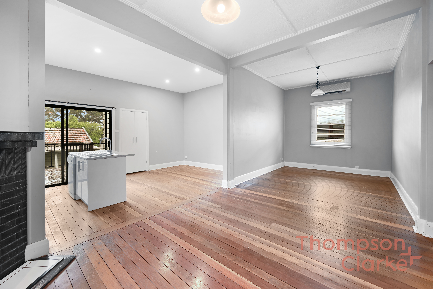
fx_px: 168
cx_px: 216
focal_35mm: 14
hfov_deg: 104.2
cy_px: 144
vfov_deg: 81.3
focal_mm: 14
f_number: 4
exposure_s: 1/1.67
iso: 100
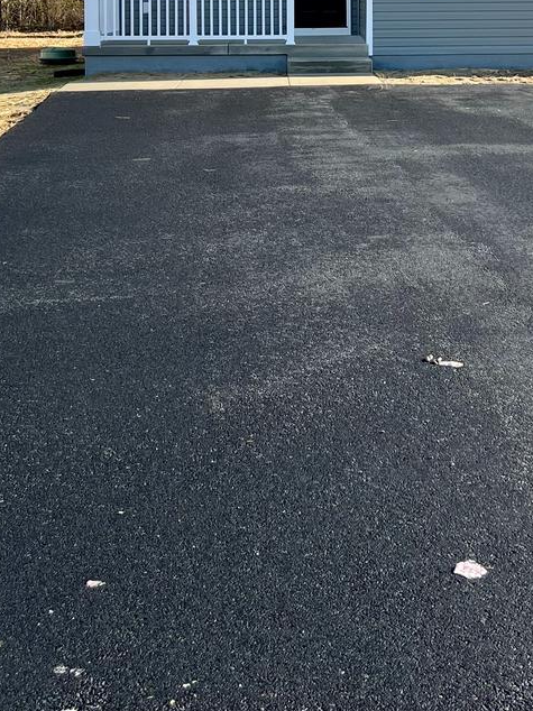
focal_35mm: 63
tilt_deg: -1.6
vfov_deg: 29.0
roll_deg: +0.8
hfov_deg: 23.0
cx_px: 420
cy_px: 19
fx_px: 1294
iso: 50
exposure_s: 1/2208
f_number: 1.5
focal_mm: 5.7
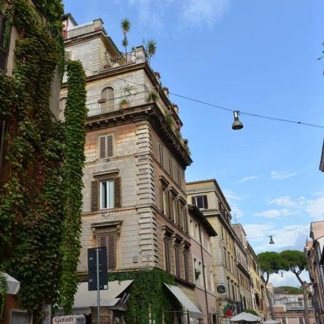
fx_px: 424
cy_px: 163
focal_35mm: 40
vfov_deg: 41.9
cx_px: 103
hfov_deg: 41.2
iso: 125
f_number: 5
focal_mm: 31
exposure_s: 1/160
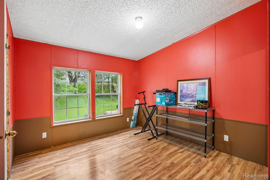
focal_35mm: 16
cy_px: 90
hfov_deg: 96.8
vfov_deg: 73.7
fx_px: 120
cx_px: 135
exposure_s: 1/4
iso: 400
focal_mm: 16
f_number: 8
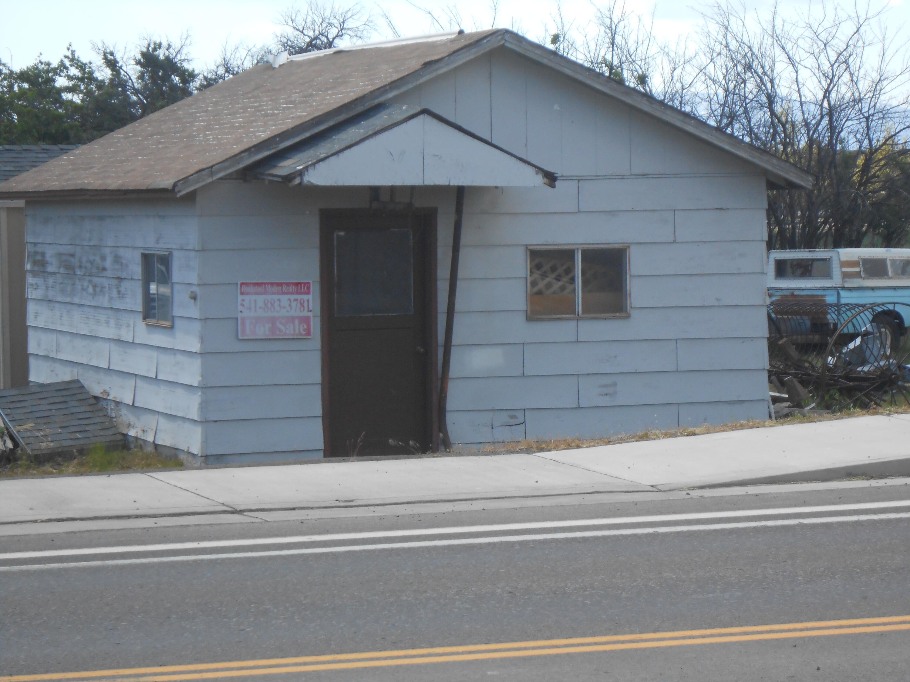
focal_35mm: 119
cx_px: 455
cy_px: 341
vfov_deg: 12.5
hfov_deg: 16.6
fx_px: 3128
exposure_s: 1/500
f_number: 5.5
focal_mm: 21.2
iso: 200
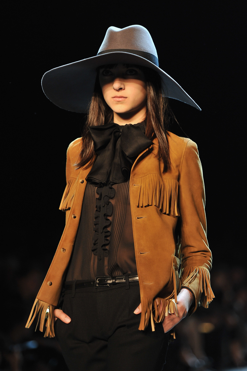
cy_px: 186
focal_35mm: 125
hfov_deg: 11.0
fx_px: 1288
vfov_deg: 16.4
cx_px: 124
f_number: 2.8
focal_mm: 125
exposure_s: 1/400
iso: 1250
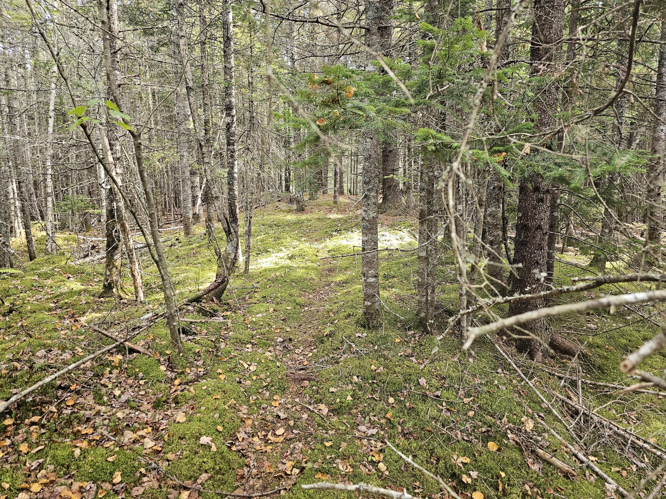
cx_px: 333
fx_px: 443
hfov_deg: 73.9
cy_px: 250
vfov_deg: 58.9
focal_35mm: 23
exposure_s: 1/180
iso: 160
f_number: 1.7
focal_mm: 6.3
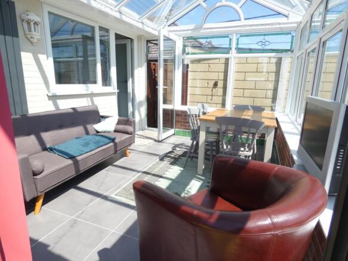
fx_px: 201
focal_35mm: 20
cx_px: 174
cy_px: 130
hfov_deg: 81.8
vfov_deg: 66.0
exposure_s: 1/500
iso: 80
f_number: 2.8
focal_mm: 3.6
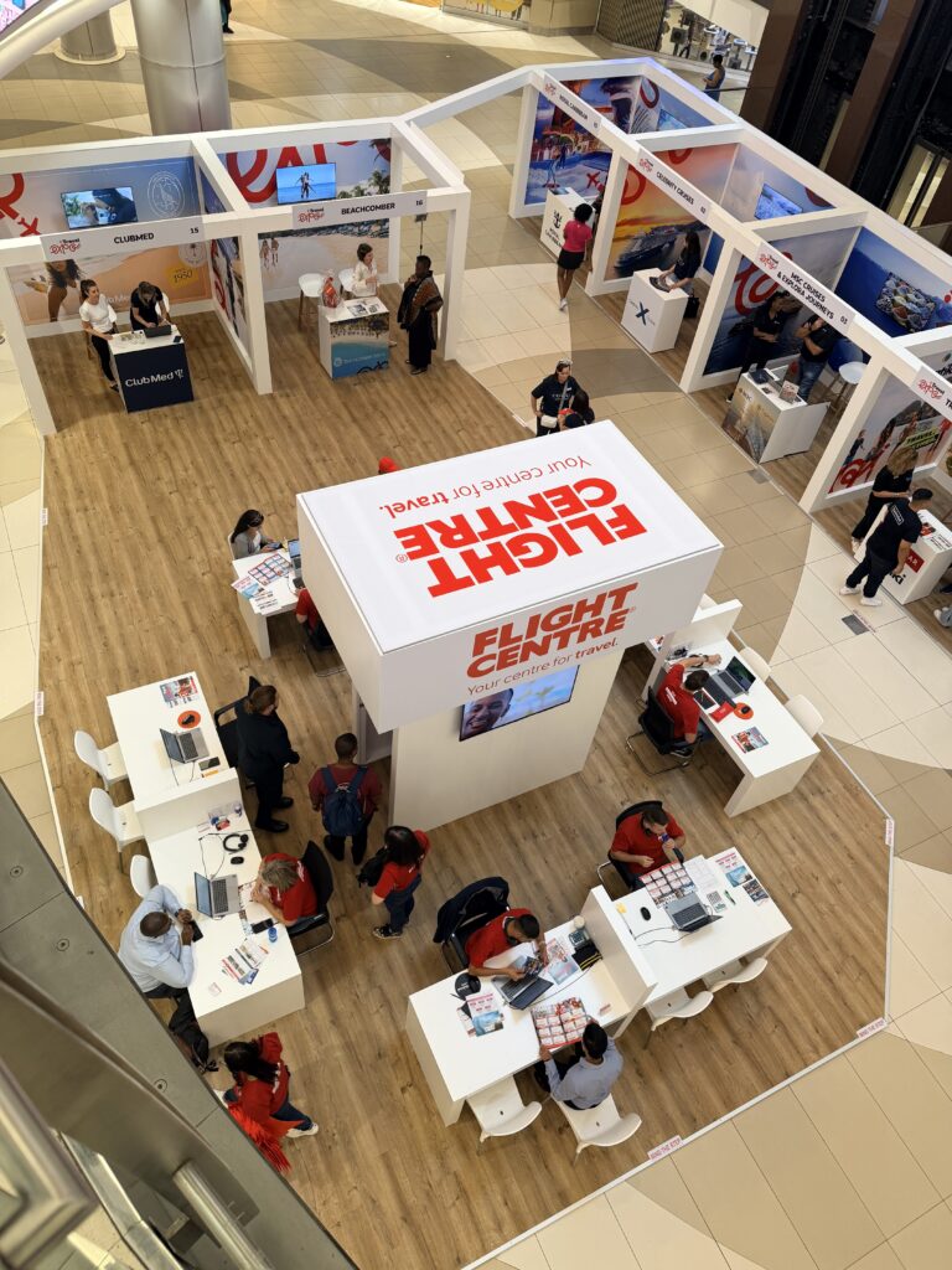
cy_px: 635
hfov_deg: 56.8
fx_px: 880
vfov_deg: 71.6
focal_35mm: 24
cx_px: 476
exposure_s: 1/100
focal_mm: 6.76
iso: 100
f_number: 1.78
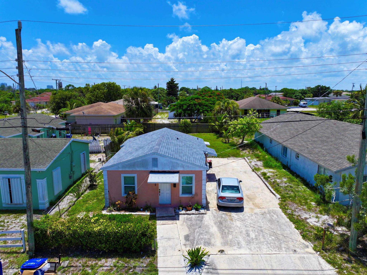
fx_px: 254
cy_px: 138
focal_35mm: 24
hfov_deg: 71.6
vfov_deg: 56.8
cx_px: 184
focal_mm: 12.29
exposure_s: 1/2500
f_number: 2.8
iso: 100
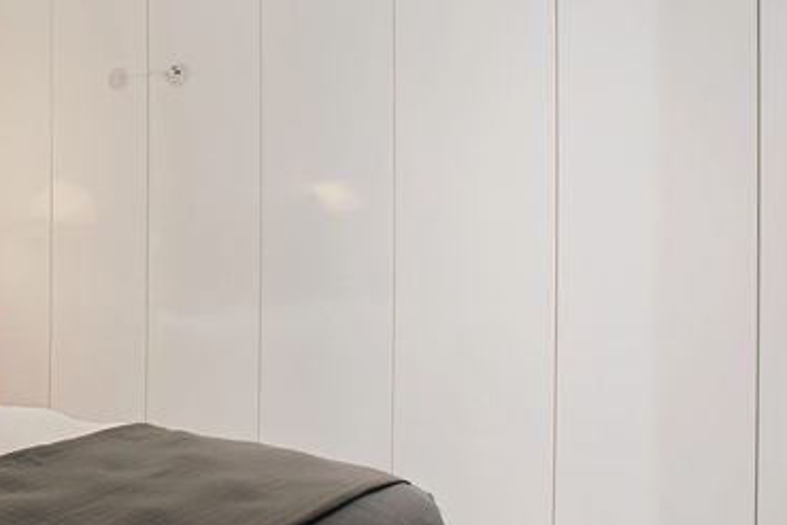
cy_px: 182
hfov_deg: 31.3
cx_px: -259
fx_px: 1028
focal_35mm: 47
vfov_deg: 28.5
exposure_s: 1/5
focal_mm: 17
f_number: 7.1
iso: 500
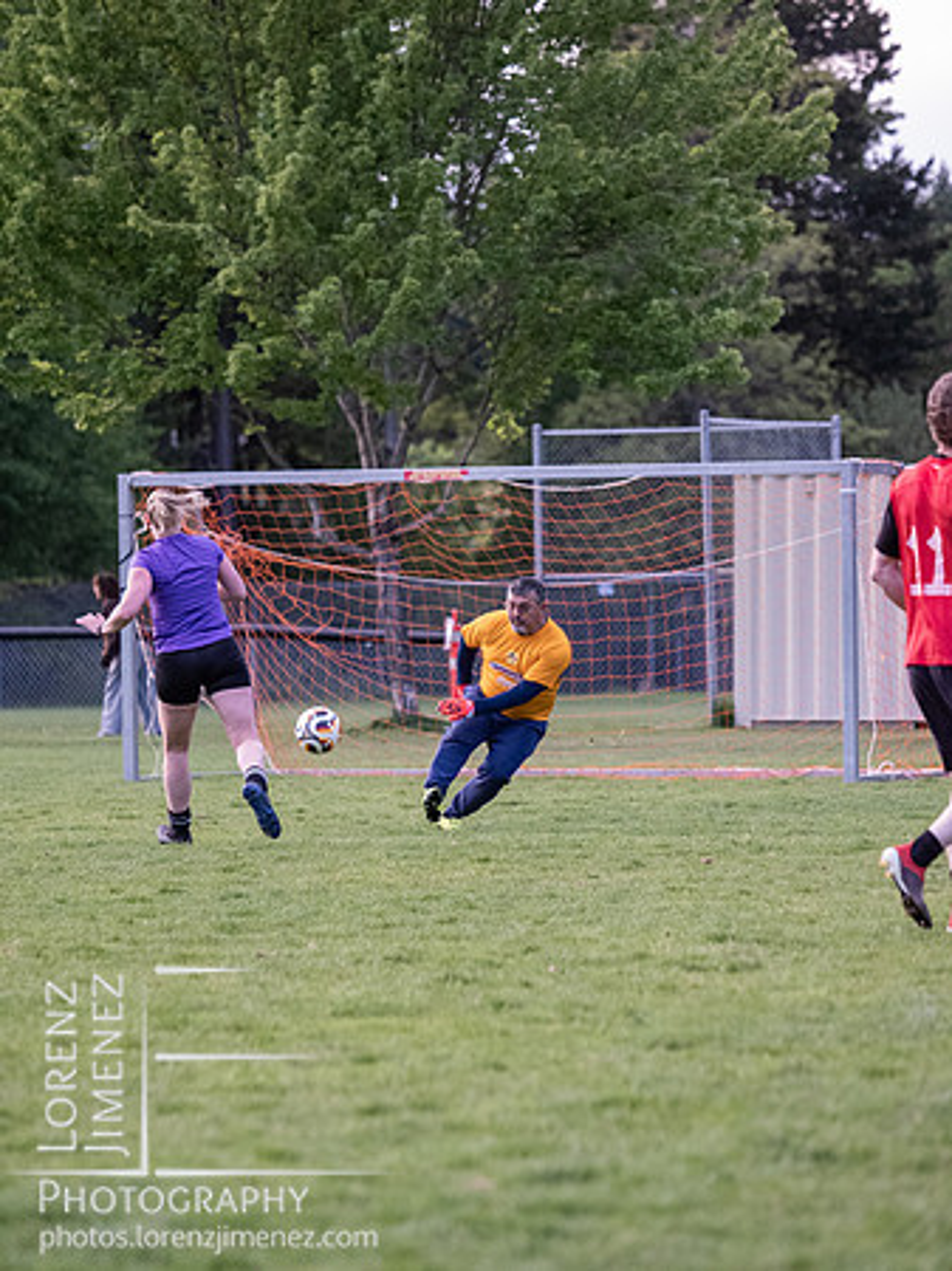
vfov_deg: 9.0
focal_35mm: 220
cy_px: 636
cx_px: 476
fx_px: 8075
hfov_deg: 6.7
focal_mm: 110
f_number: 2.8
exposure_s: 1/1000
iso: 2500
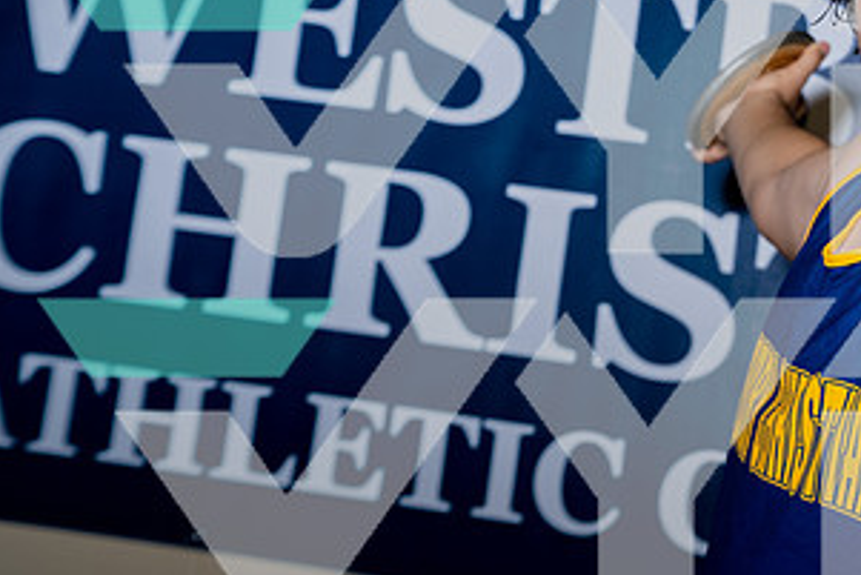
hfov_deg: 19.3
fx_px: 2488
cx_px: 775
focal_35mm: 104
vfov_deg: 13.1
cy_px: 104
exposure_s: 1/250
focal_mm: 54
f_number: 4.5
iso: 200
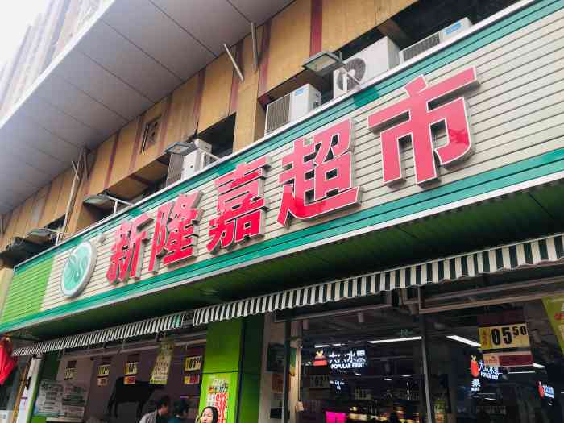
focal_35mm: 28
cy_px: 212
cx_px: 282
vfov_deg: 49.7
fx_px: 456
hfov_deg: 63.4
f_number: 1.8
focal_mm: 3.99
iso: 20
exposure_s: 1/714
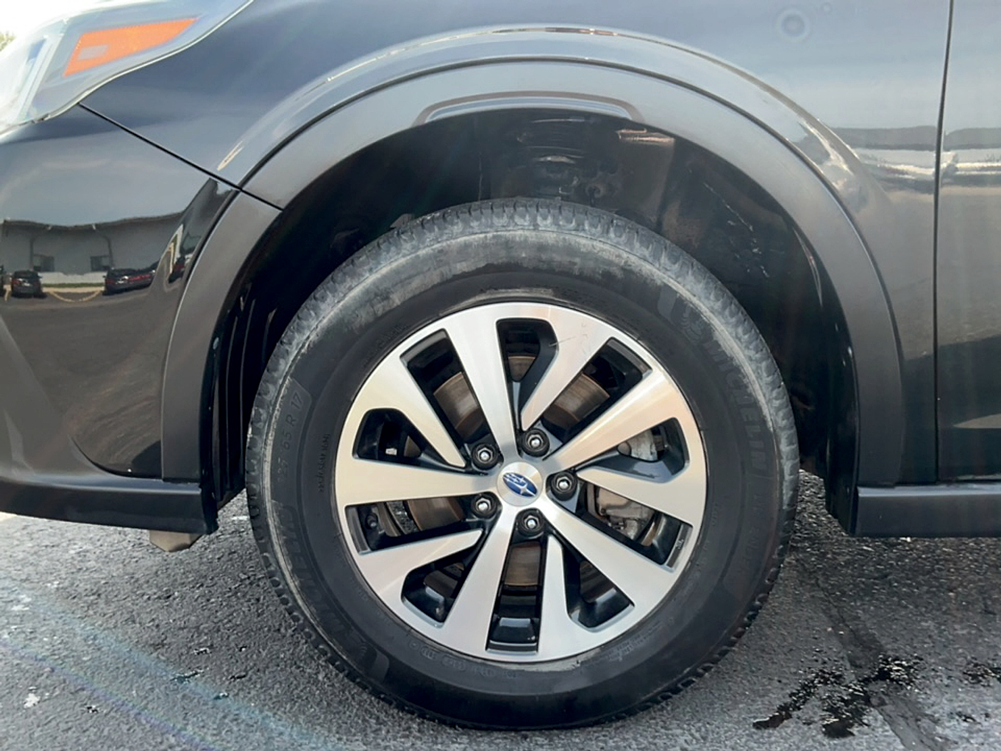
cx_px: 500
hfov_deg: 60.0
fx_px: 868
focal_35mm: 30
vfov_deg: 46.8
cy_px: 376
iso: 20
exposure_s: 1/168
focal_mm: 3
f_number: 1.8
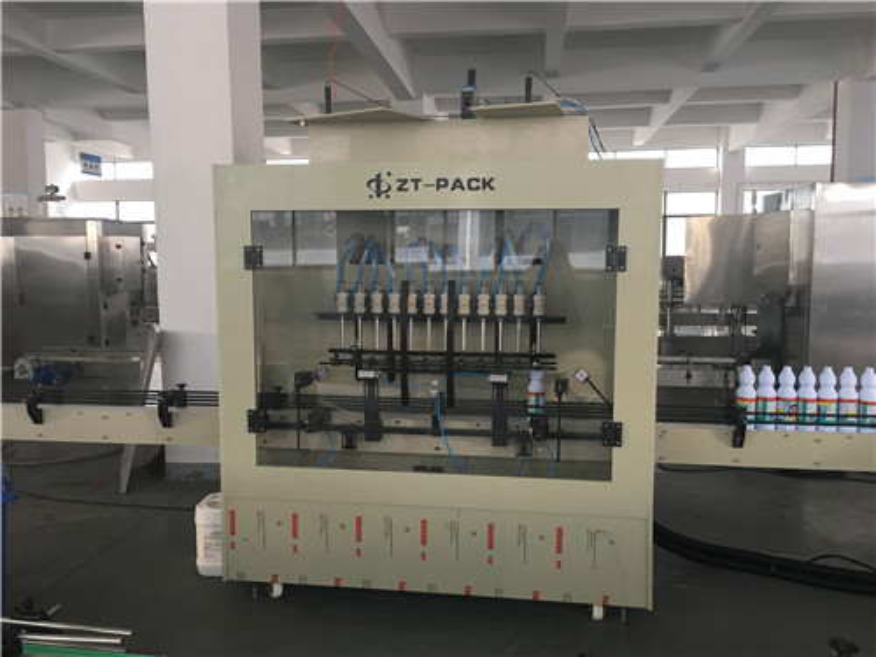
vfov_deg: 48.2
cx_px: 438
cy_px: 328
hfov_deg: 61.7
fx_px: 734
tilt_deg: -3.9
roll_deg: +0.2
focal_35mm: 29
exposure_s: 1/17
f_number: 2.2
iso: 50
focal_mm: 4.15
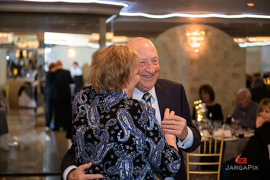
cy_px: 90
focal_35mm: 70
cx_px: 135
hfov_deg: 28.8
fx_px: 525
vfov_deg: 19.5
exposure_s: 1/125
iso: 800
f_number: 3.2
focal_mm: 70
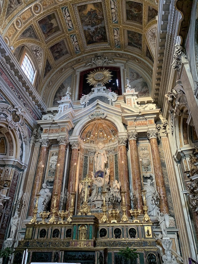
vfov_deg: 67.3
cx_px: 99
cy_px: 132
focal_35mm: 26
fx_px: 198
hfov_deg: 53.1
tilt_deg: +34.3
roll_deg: -1.3
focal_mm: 4.25
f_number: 1.8
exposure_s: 1/60
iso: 320
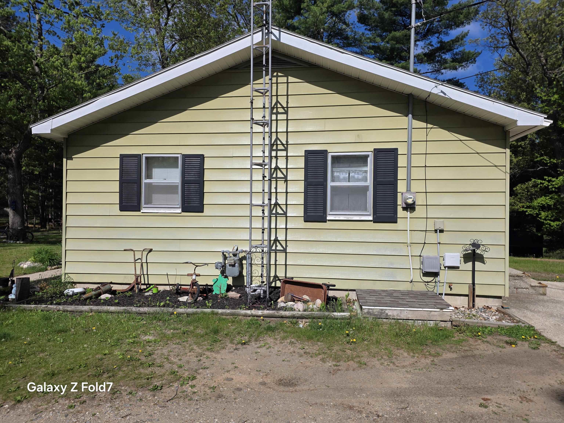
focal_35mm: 23
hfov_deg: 73.9
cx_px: 282
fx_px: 375
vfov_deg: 58.9
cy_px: 212
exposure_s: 1/7944
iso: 64
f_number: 1.7
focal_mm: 6.25
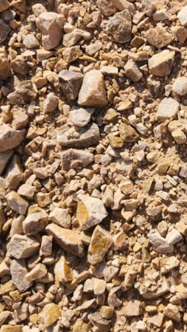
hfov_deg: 28.9
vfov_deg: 51.0
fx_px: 344
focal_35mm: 39
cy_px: 121
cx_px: 178
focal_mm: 5.4
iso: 20
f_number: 1.8
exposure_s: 1/1559
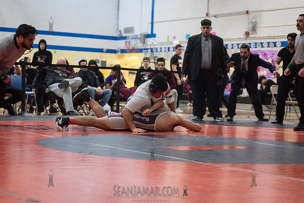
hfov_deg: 25.4
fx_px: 676
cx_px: 152
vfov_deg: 17.1
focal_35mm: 80
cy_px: 102
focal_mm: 80
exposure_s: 1/500
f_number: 3.5
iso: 8000
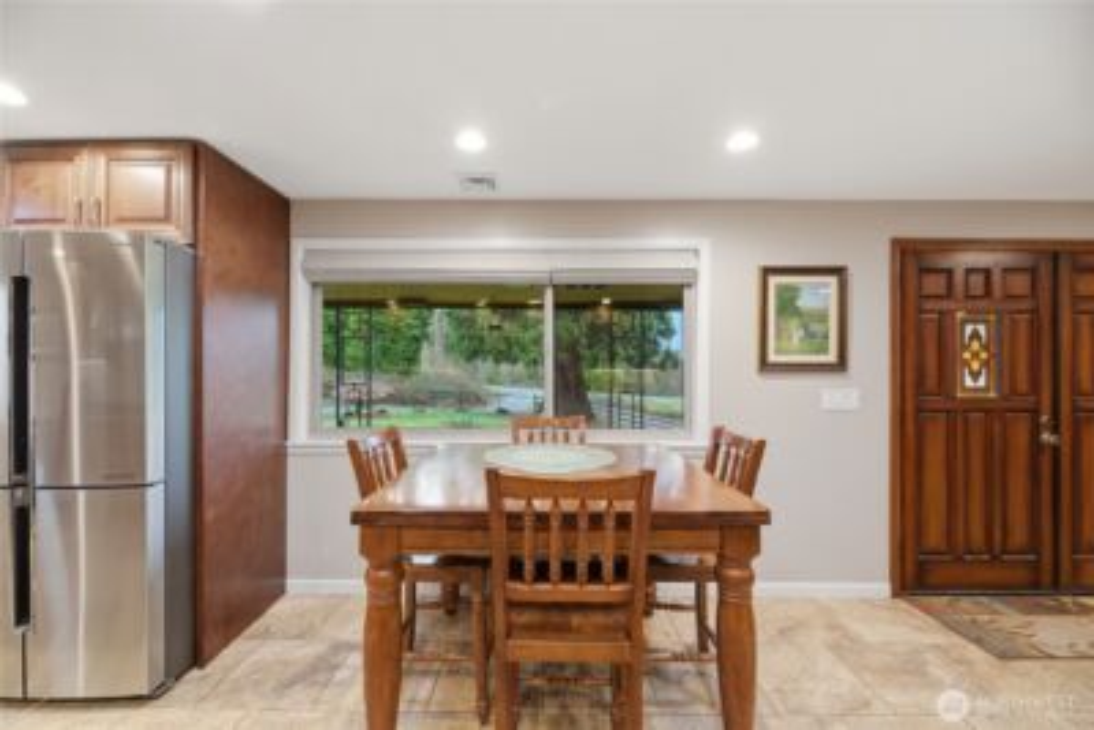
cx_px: 547
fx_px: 426
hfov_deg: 104.2
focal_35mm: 14
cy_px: 365
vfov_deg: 81.3
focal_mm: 14
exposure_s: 1/10
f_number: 8
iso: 200
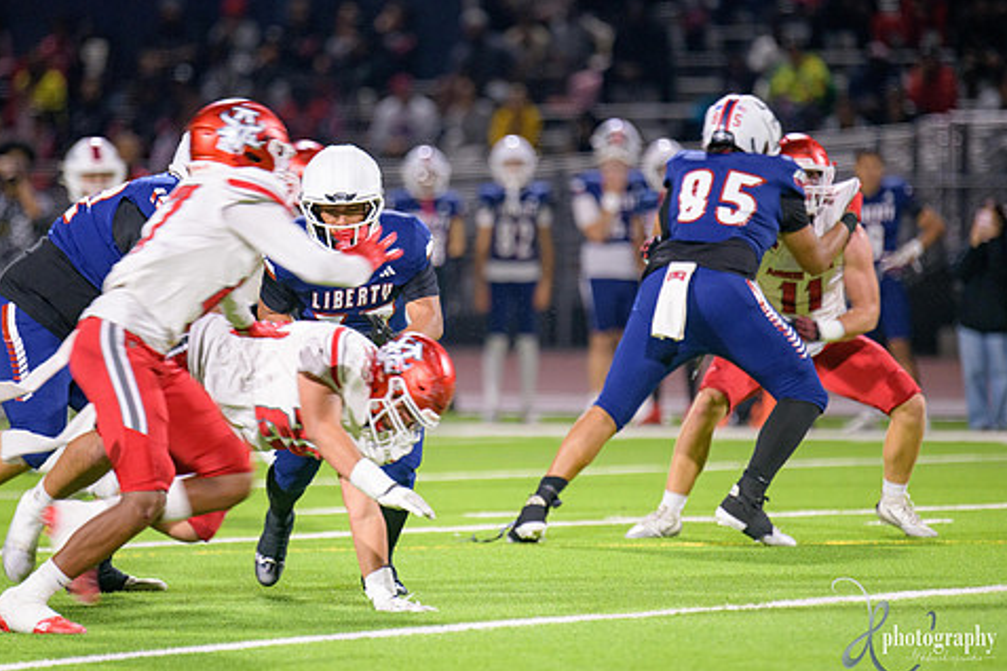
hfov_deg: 5.6
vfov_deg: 3.8
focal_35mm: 365
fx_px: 10209
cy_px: 324
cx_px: 445
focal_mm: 300
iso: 2000
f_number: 2.8
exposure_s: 1/250
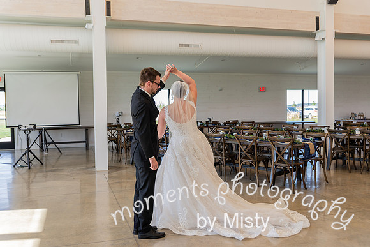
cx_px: 185
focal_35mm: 36
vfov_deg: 36.9
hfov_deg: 53.1
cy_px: 124
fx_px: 370
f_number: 3.2
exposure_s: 1/160
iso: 320
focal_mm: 36
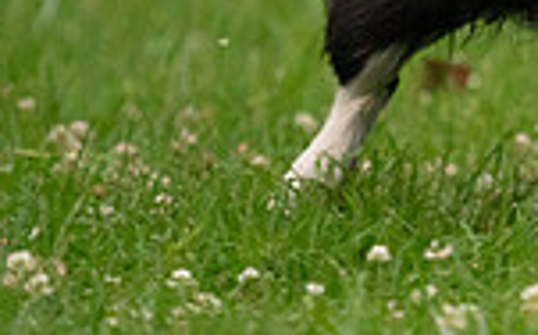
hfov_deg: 1.2
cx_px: 980
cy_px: -130
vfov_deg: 0.7
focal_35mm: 1758
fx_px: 25747
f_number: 6.3
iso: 6400
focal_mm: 448
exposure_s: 1/1600
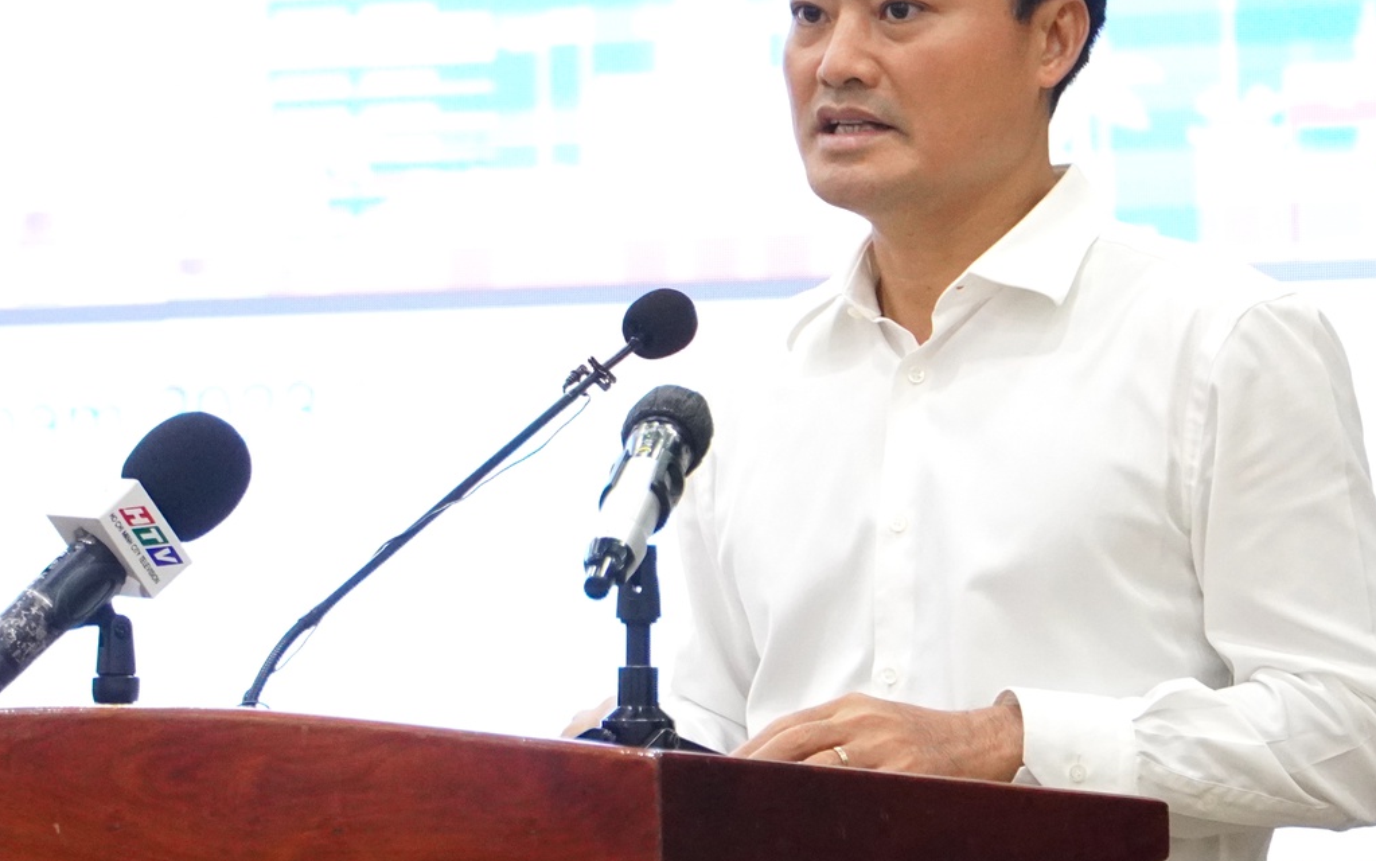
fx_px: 8965
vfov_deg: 5.5
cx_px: 584
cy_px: 250
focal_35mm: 239
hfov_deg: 8.8
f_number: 4
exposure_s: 1/125
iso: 3200
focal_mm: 80
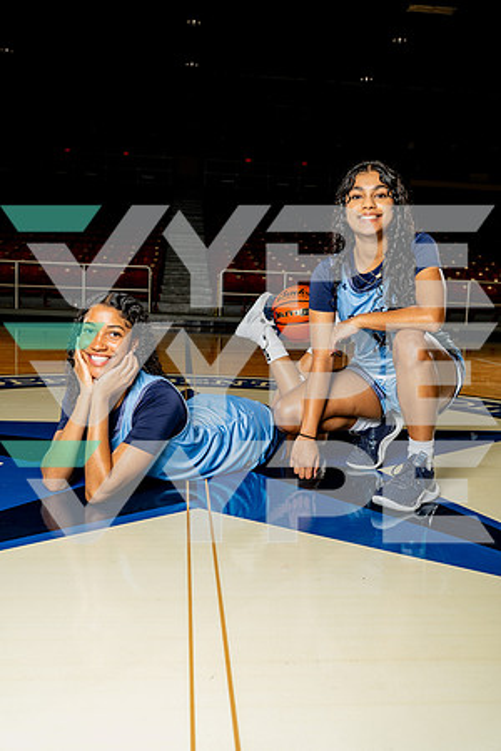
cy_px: 376
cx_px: 250
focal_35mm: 33
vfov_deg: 57.2
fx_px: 689
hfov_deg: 40.0
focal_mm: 33
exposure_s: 1/250
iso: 640
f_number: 5.6
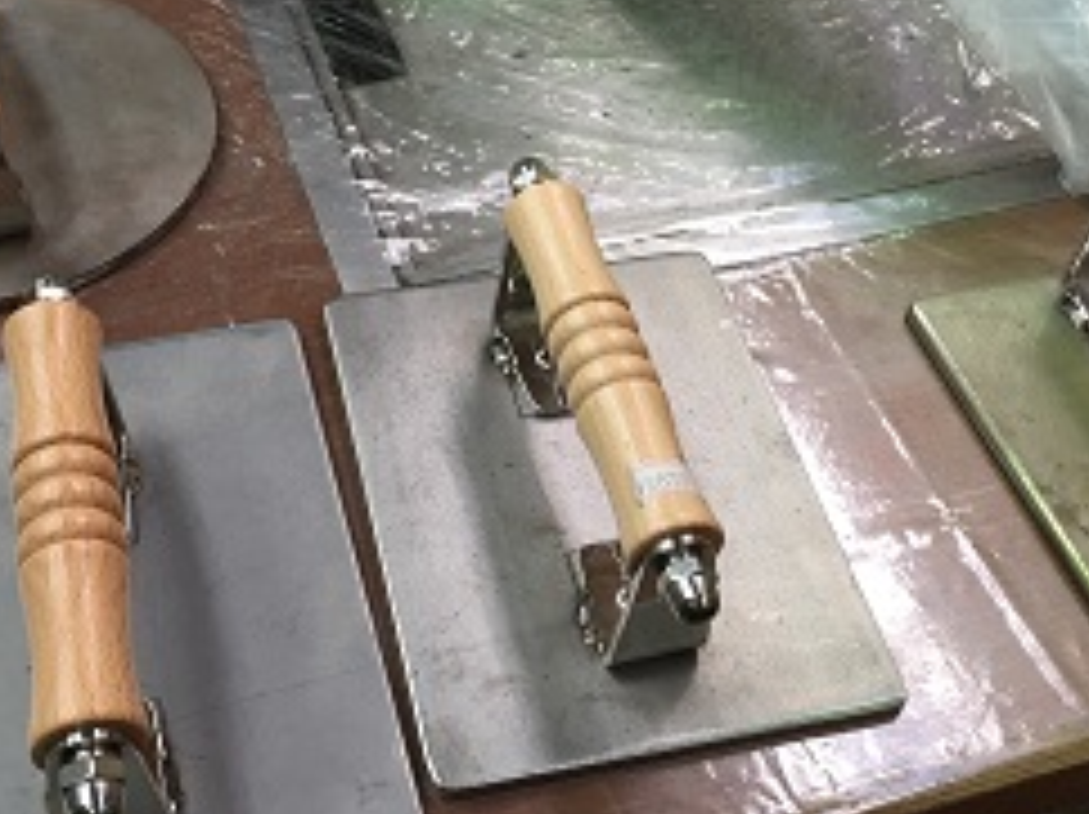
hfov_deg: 39.7
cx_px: 495
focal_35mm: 48
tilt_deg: -48.8
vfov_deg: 30.2
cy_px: 342
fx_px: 1509
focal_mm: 4.15
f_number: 2.2
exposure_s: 1/40
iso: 32
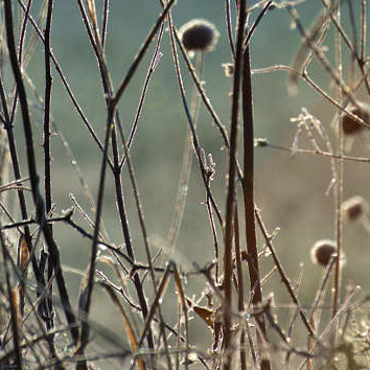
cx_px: 205
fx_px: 9299
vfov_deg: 2.3
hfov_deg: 2.3
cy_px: -140
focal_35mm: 769
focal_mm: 200
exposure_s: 1/320
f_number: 7.1
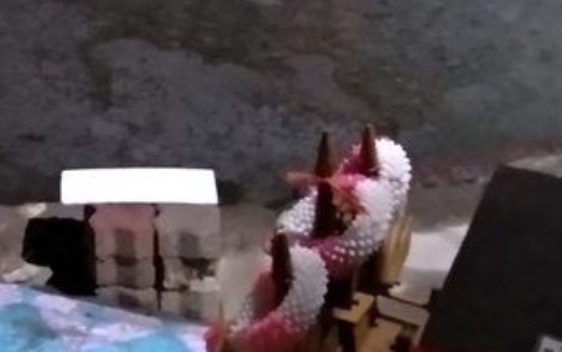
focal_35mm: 77
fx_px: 1180
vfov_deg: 15.5
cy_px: -196
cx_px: -49
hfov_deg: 25.0
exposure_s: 1/20
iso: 1600
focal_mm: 3.81
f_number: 2.2
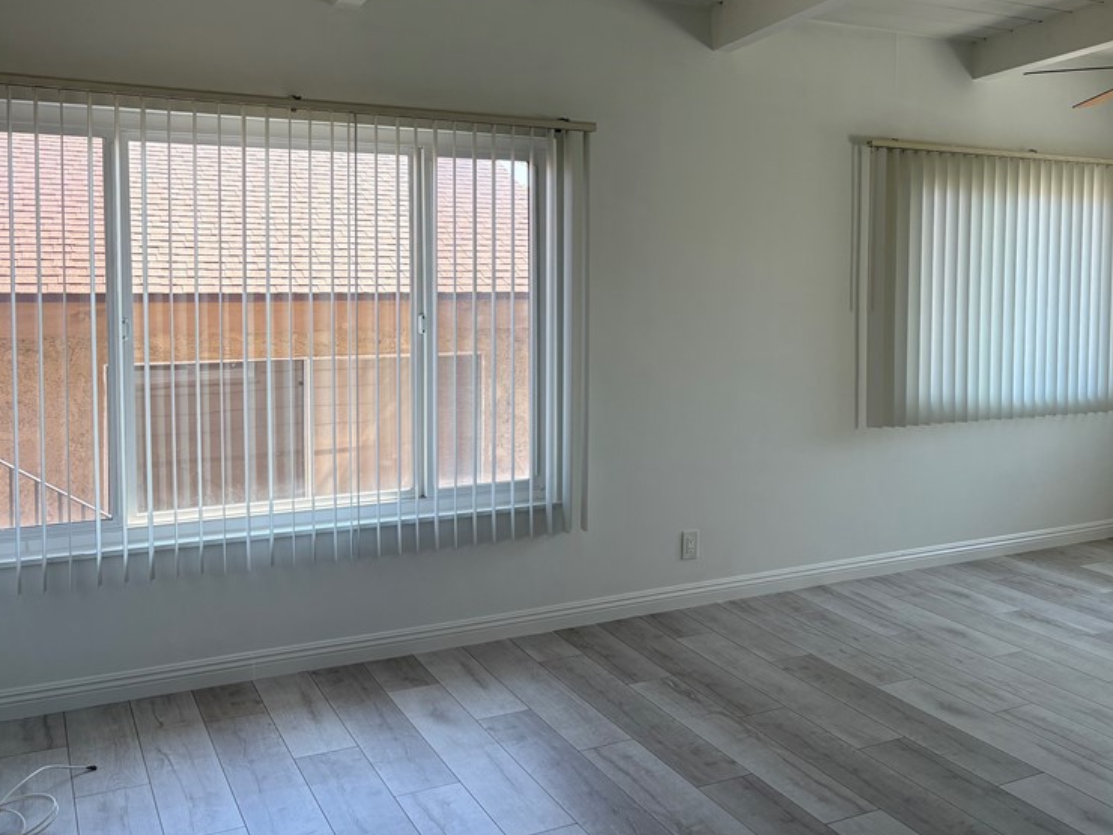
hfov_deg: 50.7
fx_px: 1157
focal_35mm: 36
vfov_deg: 39.4
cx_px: 707
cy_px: 314
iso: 40
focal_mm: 5.96
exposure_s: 1/230
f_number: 1.6
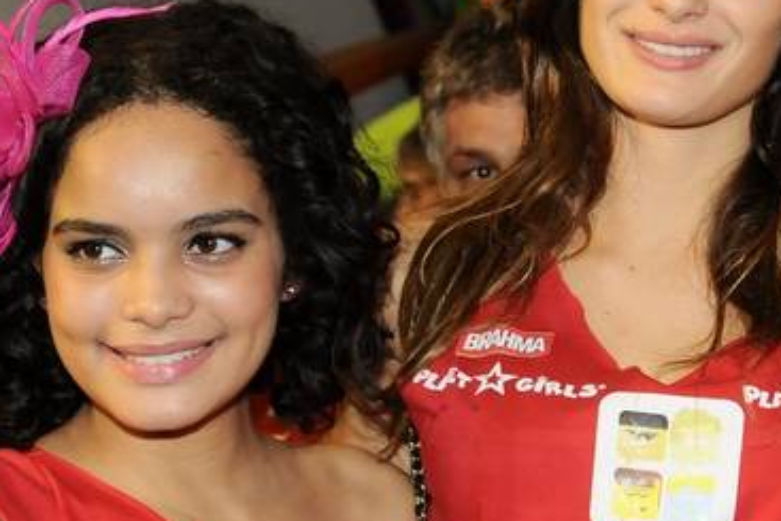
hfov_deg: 14.7
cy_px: 213
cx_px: 692
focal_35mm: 138
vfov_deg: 9.9
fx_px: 2995
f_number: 4
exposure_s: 1/125
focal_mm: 44
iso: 800
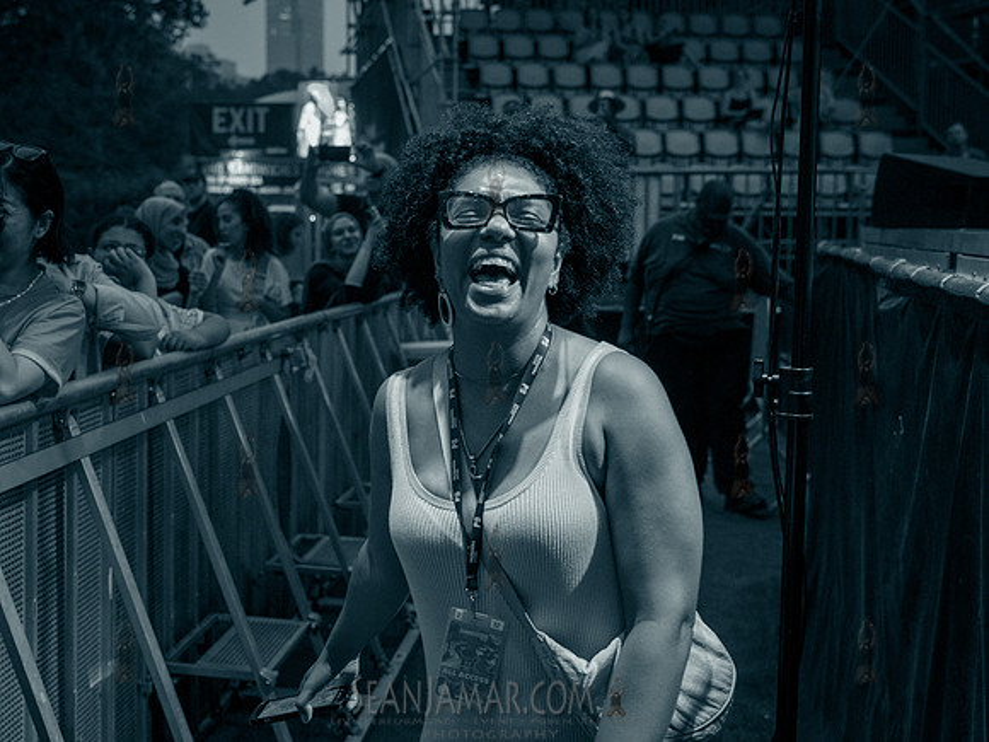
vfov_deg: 33.3
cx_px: 359
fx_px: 1241
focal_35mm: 43
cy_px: 328
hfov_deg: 43.1
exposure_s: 1/400
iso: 3200
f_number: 3.5
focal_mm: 35
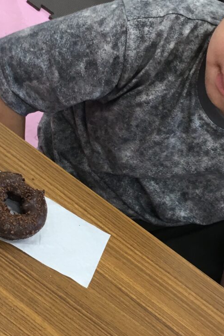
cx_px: 116
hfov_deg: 18.4
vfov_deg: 27.3
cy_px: 200
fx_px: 691
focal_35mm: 74
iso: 40
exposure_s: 1/30
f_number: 2.2
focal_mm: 4.15
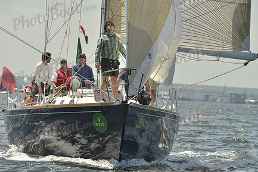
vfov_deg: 5.1
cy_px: 93
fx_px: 1921
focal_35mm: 268
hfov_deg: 7.7
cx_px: 128
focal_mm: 200
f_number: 7.1
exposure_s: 1/1600
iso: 280
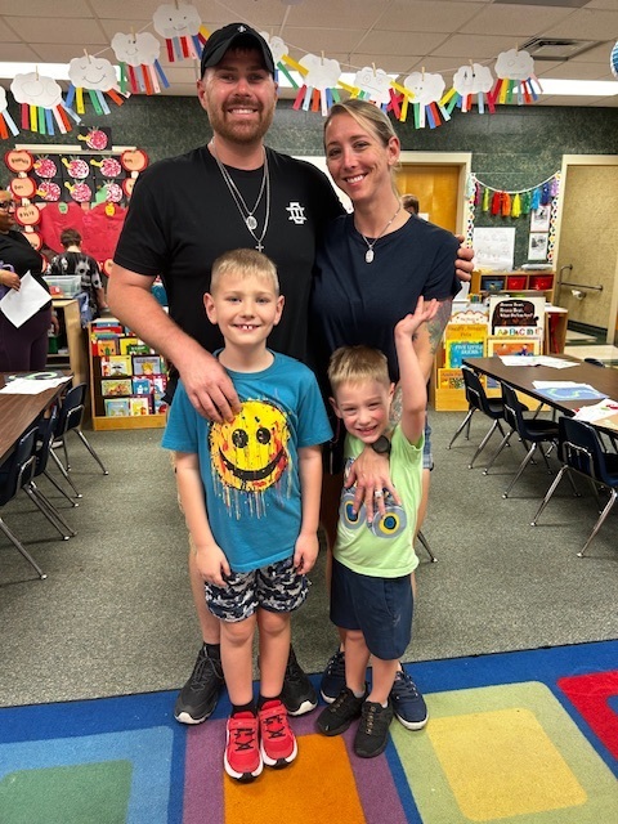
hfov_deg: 53.1
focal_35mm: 26
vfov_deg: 67.3
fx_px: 619
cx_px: 309
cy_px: 412
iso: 80
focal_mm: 5.7
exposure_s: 1/60
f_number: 1.5
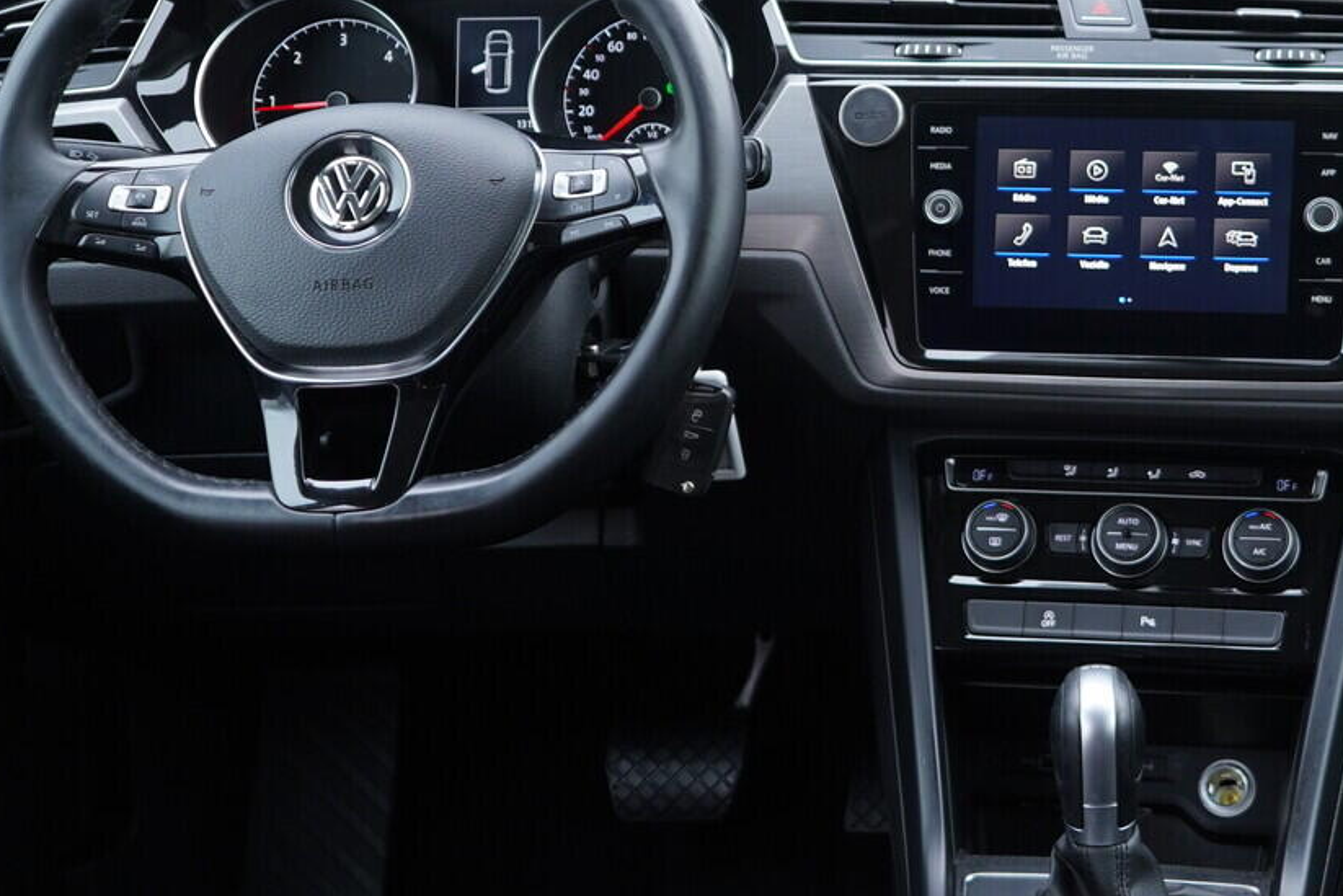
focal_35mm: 63
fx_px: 2351
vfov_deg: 21.4
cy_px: 245
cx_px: 1103
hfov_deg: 31.0
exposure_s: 1/40
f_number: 2.8
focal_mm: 24
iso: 250
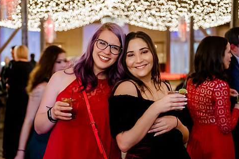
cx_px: 88
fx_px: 452
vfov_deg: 20.0
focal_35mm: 68
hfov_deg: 29.5
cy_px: 70
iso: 3200
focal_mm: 48
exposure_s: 1/50
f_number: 2.8
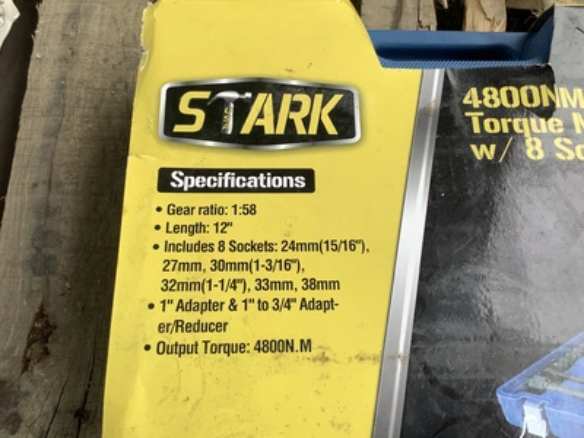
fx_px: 523
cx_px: 292
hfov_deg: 58.4
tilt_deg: -71.7
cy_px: 219
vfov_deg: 45.4
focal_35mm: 31
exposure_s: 1/120
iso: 40
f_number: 2.4
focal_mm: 3.3
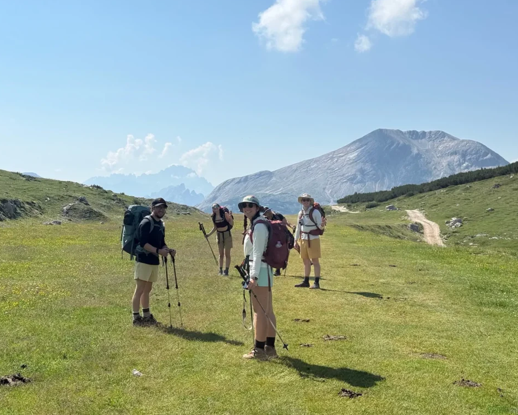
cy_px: 208
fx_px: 782
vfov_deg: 29.7
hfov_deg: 36.6
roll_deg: -1.4
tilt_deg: +0.1
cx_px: 244
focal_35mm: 51
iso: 80
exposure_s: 1/11364
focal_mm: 6.76
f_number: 1.78
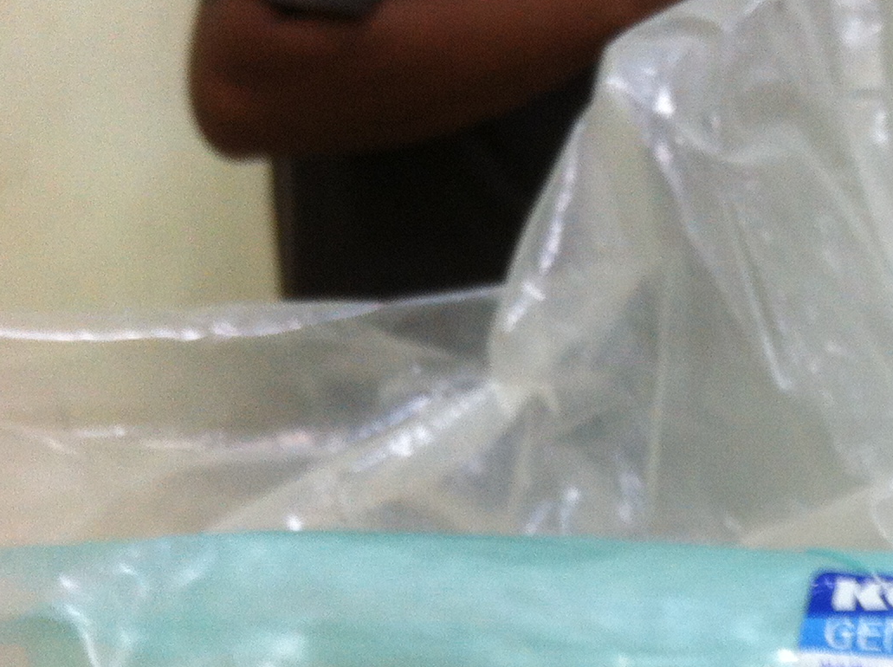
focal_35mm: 88
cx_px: 1077
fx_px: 2267
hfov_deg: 20.8
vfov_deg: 16.2
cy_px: 751
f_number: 2.8
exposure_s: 1/15
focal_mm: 3.85
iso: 80
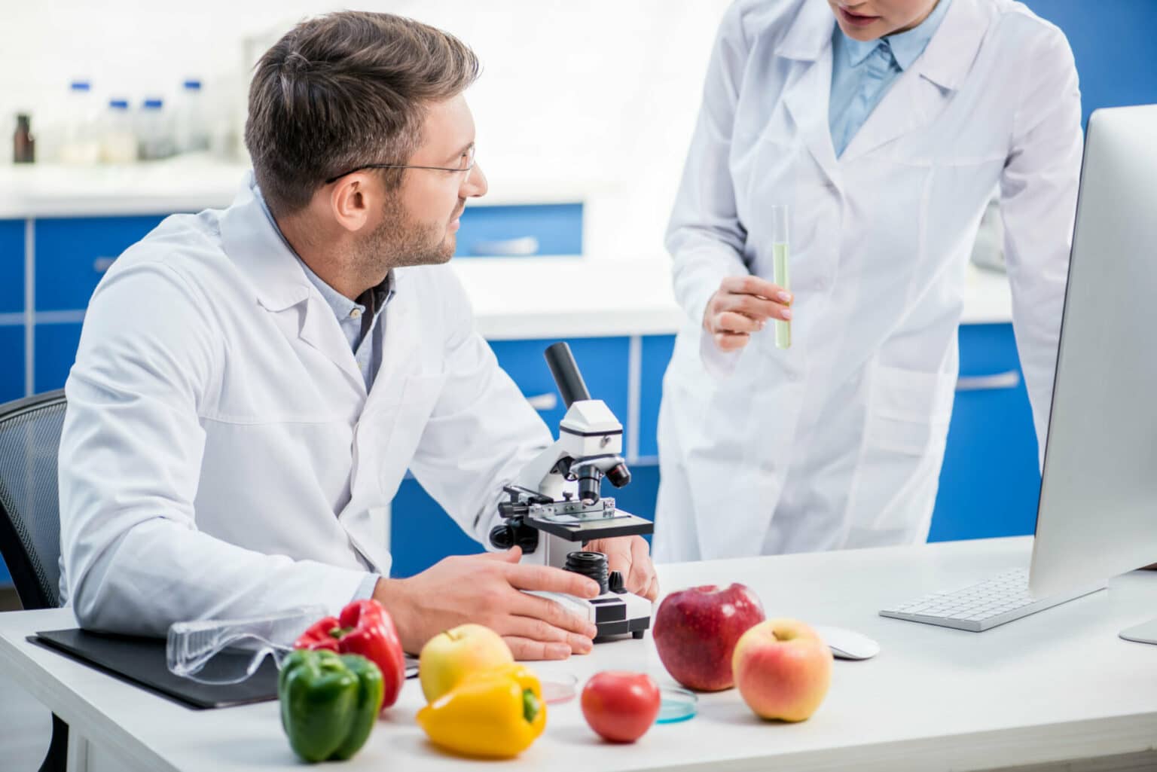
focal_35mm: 105
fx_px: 3375
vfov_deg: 13.0
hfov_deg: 19.5
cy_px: 386
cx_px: 578
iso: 80
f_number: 4
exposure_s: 1/200
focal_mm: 105
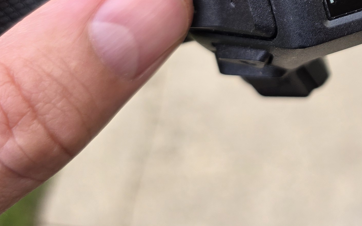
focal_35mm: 69
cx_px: 402
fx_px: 681
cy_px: -68
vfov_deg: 17.7
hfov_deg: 27.2
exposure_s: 1/359
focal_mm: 6.3
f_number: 1.7
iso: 32
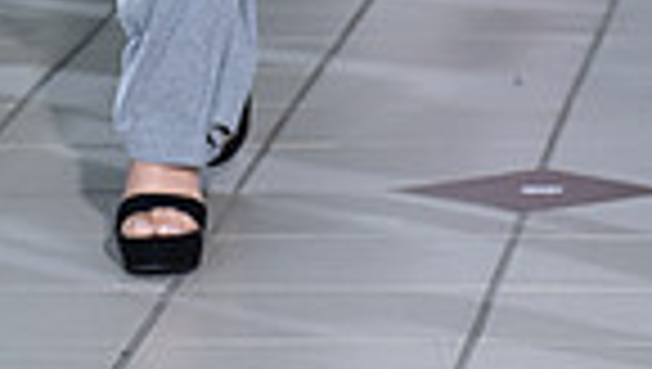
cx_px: 234
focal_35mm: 438
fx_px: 7582
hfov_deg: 4.9
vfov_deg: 2.8
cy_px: -558
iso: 1000
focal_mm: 135
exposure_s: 1/160
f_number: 6.3
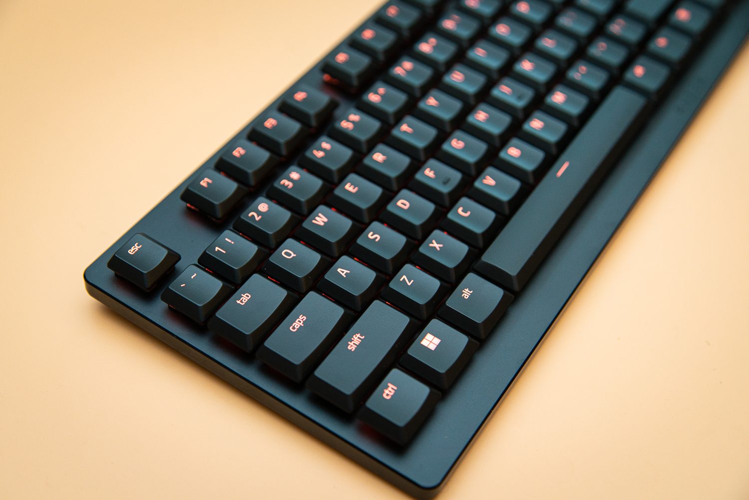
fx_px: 1207
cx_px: 374
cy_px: 250
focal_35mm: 58
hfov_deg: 34.5
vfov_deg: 23.4
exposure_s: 1/50
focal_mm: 58
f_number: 4
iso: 1000
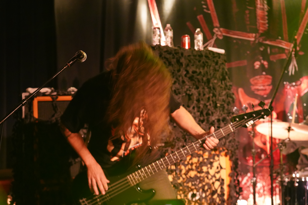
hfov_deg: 31.0
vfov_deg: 20.9
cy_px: 102
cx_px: 154
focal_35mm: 65
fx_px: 556
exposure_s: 1/50
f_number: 4
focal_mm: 65
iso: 12800
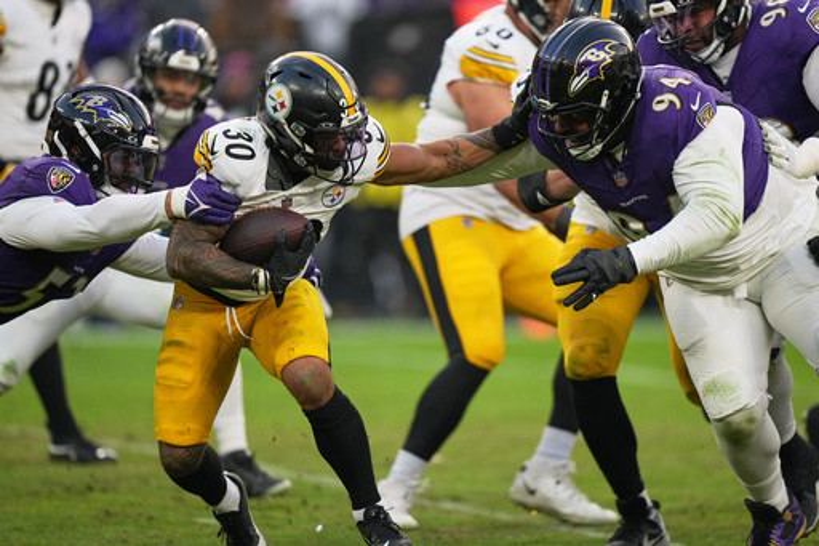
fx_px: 9097
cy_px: 273
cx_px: 410
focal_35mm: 400
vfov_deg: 3.4
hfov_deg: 5.2
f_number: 2.8
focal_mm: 400
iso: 2000
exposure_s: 1/3200
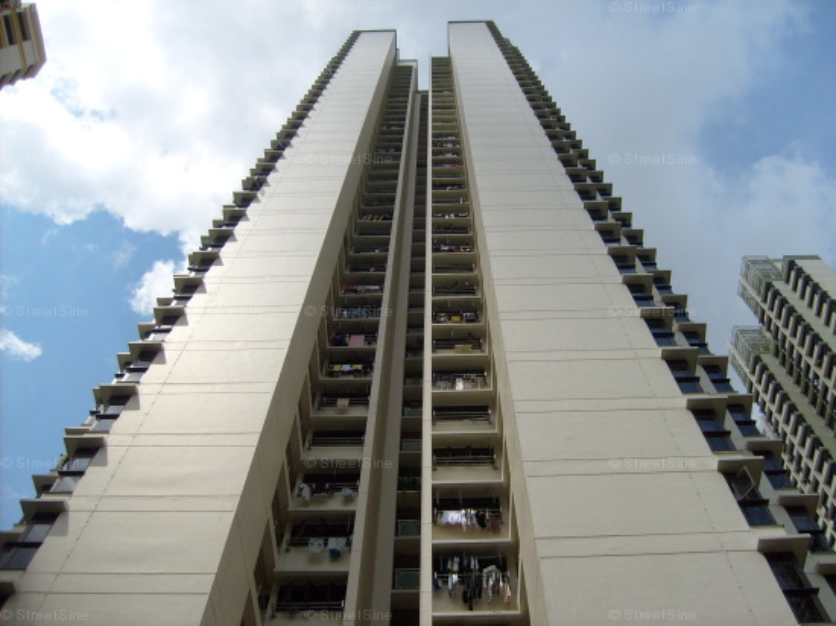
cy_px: 313
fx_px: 845
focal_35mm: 35
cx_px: 418
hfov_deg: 52.6
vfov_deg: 40.7
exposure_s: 1/500
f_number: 7.1
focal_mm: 5.8
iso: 80
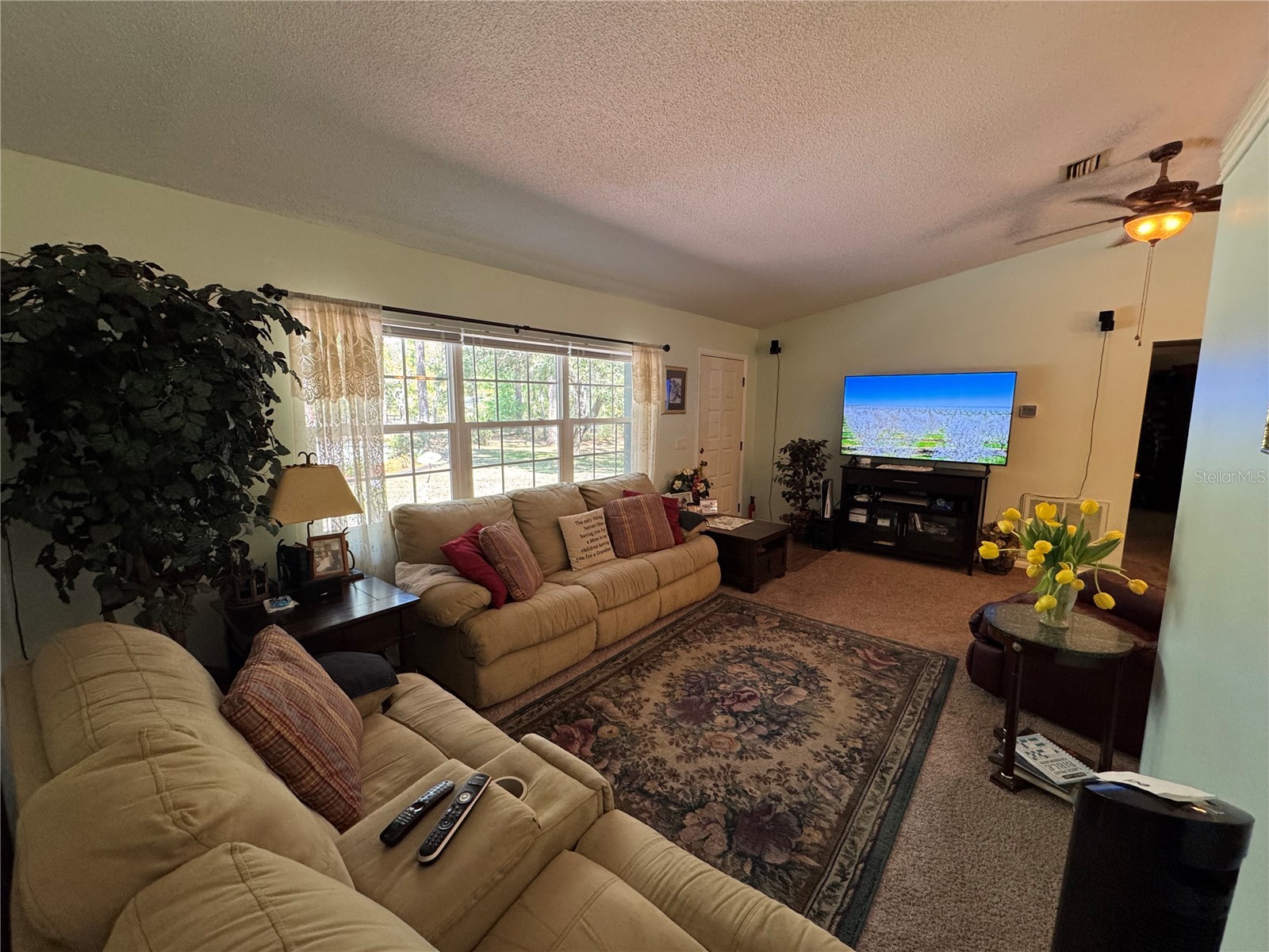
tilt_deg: -8.0
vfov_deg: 85.7
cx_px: 634
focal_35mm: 14
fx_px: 513
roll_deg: -0.3
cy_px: 476
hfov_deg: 102.1
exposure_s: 1/120
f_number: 2.2
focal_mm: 2.22
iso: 250
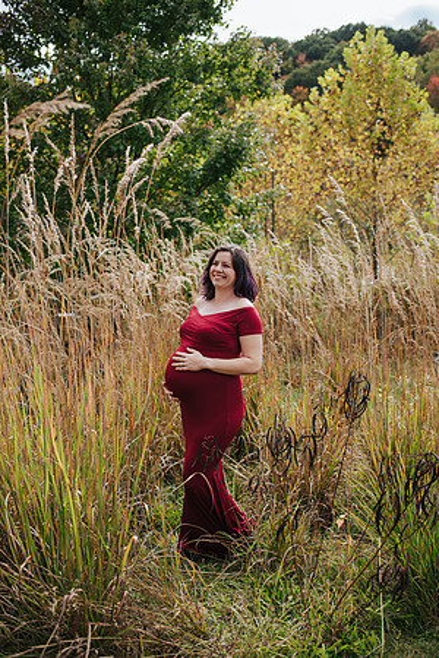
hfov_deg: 37.9
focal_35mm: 35
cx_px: 220
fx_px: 640
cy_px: 329
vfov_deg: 54.4
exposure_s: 1/800
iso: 200
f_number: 3.2
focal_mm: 35
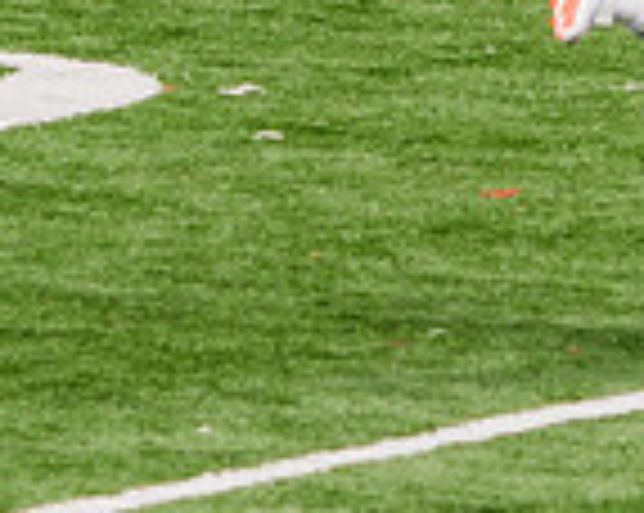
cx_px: 510
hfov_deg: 1.8
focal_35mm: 1069
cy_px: -189
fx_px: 20347
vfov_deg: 1.4
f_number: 5.6
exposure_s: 1/1600
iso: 400
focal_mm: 200
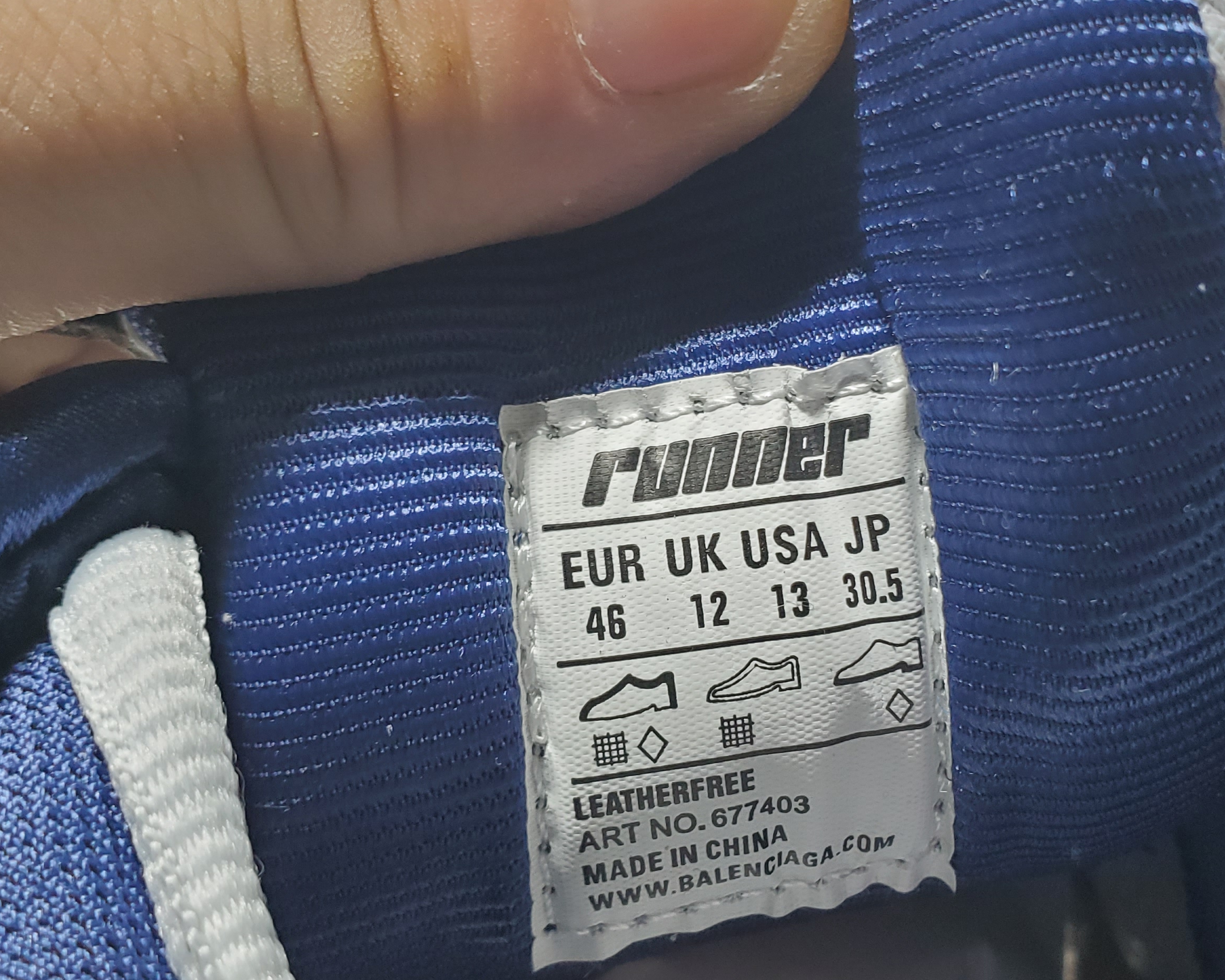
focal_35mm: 44
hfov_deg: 41.7
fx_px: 1595
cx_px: 765
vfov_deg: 34.1
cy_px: 481
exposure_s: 1/100
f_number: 2.4
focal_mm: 4.3
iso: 100
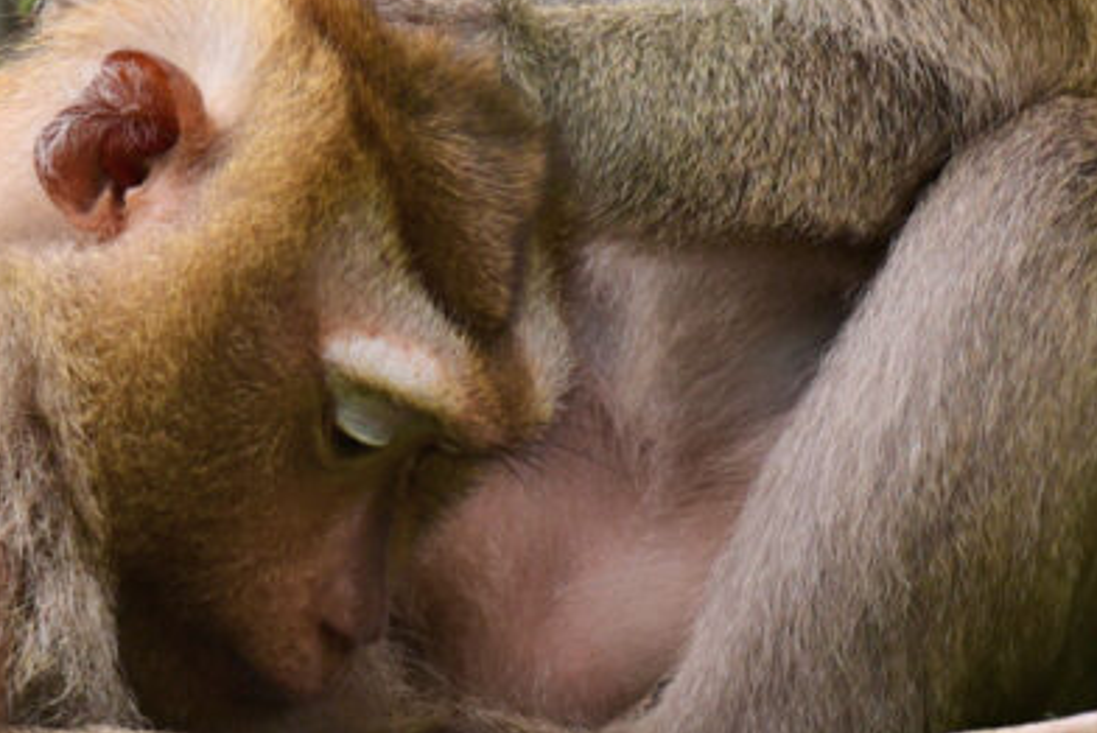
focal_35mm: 940
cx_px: 479
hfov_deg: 2.2
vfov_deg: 1.5
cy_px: -7
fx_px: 28664
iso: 400
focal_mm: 360
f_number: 5.6
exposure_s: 1/640
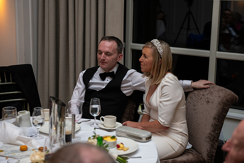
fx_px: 420
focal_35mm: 62
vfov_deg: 21.9
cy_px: 82
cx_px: 122
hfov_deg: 32.4
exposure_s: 1/160
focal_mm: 62
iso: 800
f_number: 3.5
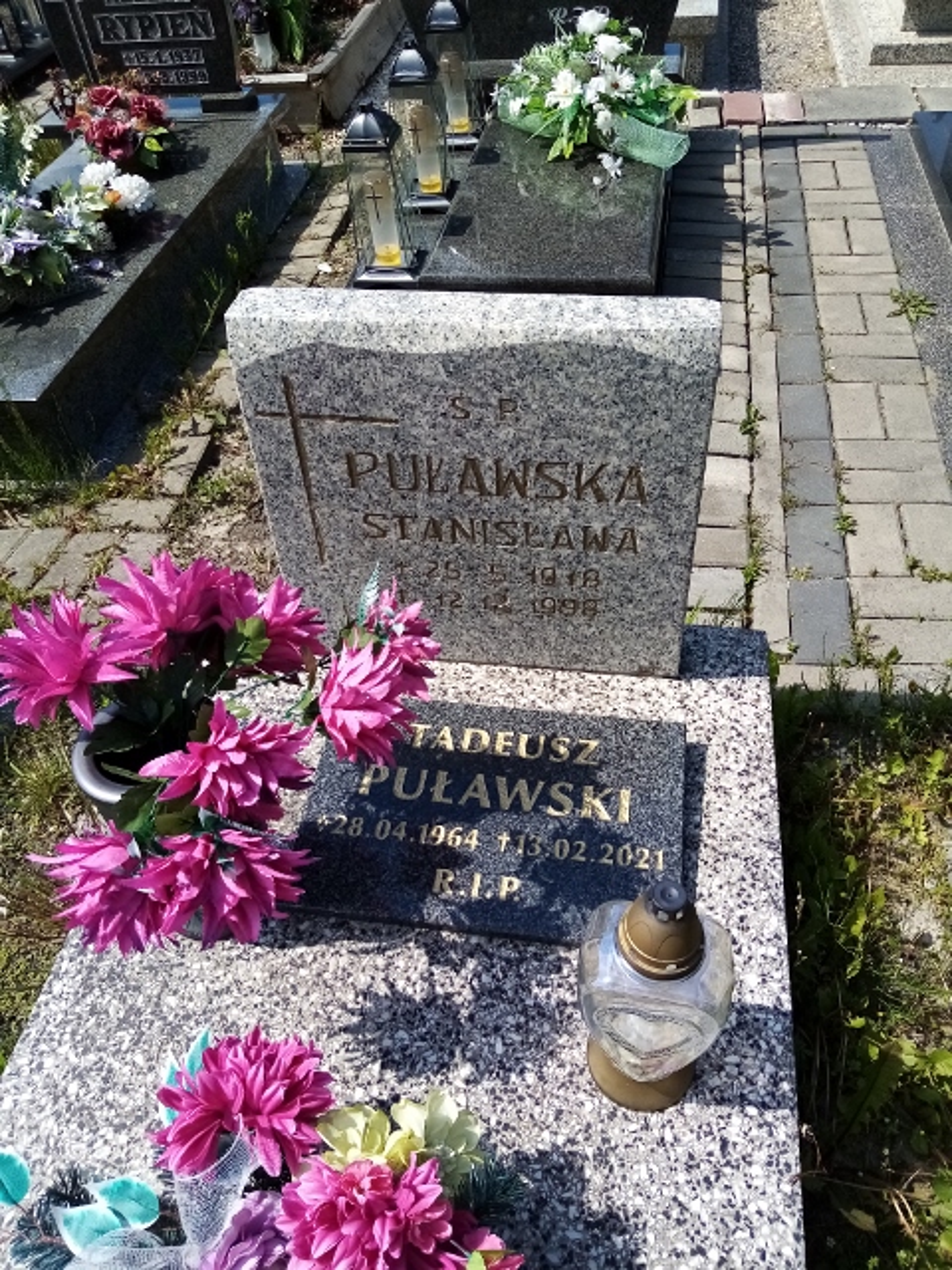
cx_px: 476
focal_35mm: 26
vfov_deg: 67.3
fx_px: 953
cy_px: 635
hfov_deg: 53.1
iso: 107
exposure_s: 1/1464
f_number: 1.8
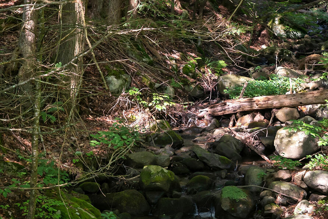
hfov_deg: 22.5
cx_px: 216
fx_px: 820
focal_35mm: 90
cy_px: 53
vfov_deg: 15.1
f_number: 4
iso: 250
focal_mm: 32
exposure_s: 1/100
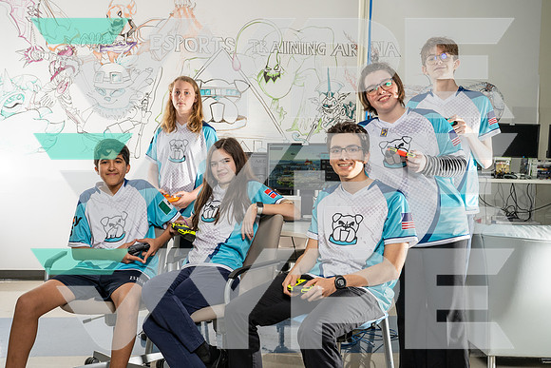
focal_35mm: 38
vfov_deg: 35.1
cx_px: 276
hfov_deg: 50.7
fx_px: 582
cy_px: 184
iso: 400
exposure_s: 1/250
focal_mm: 38
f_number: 8
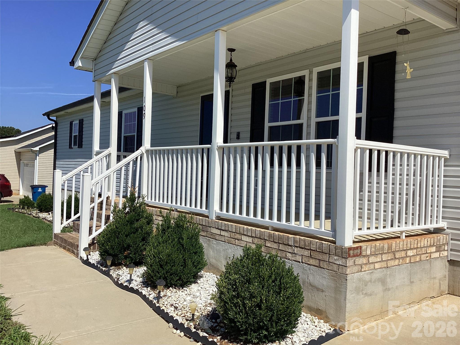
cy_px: 172
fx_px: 412
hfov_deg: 58.4
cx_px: 230
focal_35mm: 31
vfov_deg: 45.4
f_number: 2.4
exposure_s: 1/2551
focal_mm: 3.3
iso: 25
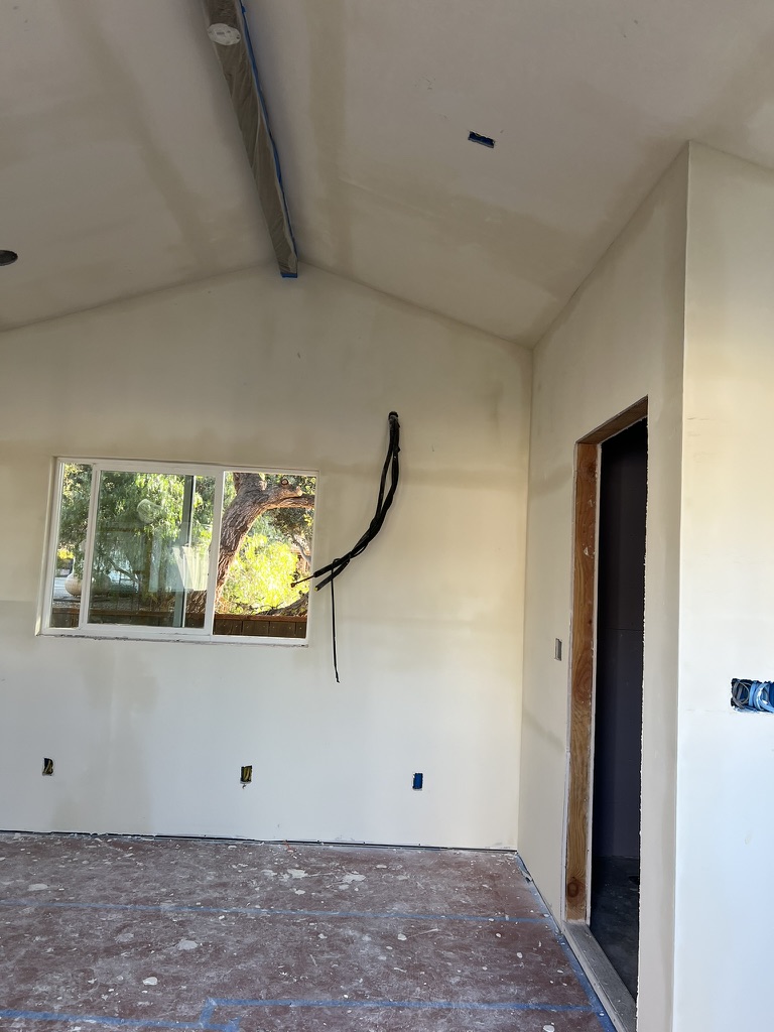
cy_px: 516
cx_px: 387
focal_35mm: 26
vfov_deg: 67.3
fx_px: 775
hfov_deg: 53.1
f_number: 1.5
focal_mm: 5.7
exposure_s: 1/121
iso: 50
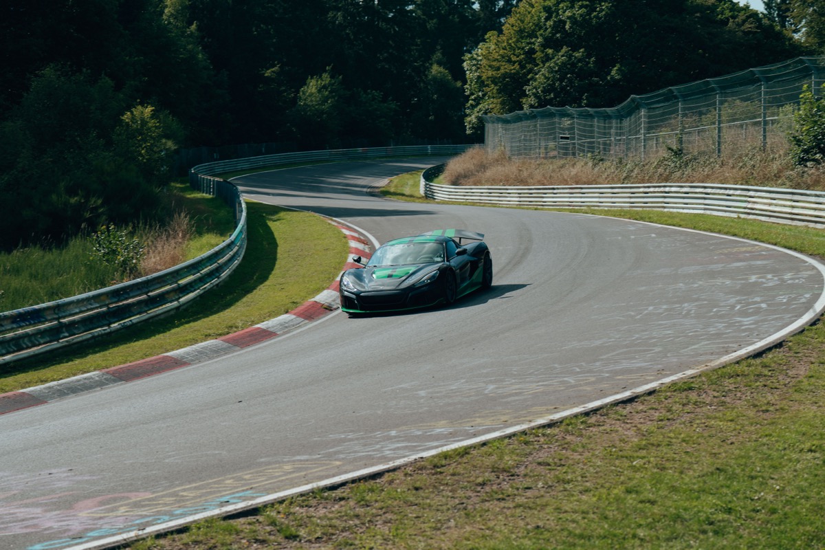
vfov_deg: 17.3
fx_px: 1810
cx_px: 412
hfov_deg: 25.7
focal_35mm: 79
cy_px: 275
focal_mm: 79
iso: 160
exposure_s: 1/500
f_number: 5.6
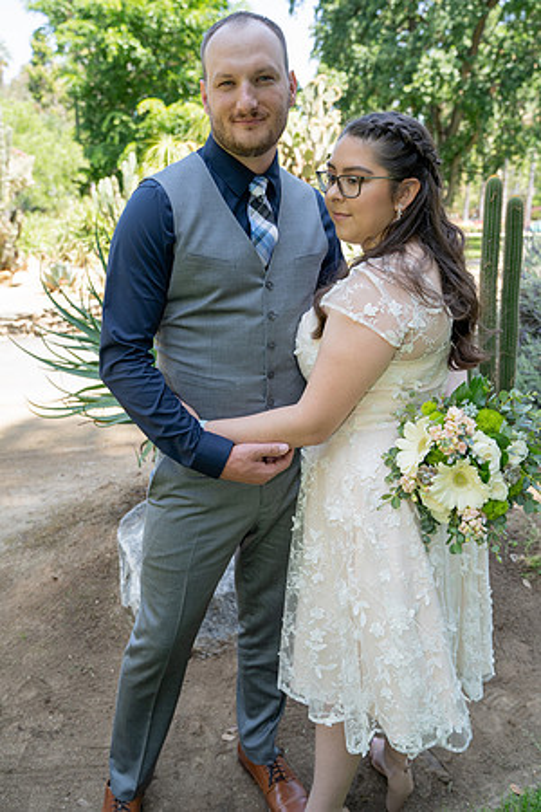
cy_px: 406
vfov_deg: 61.9
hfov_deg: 43.6
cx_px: 270
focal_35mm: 30
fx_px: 676
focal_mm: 30
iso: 250
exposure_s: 1/250
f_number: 4
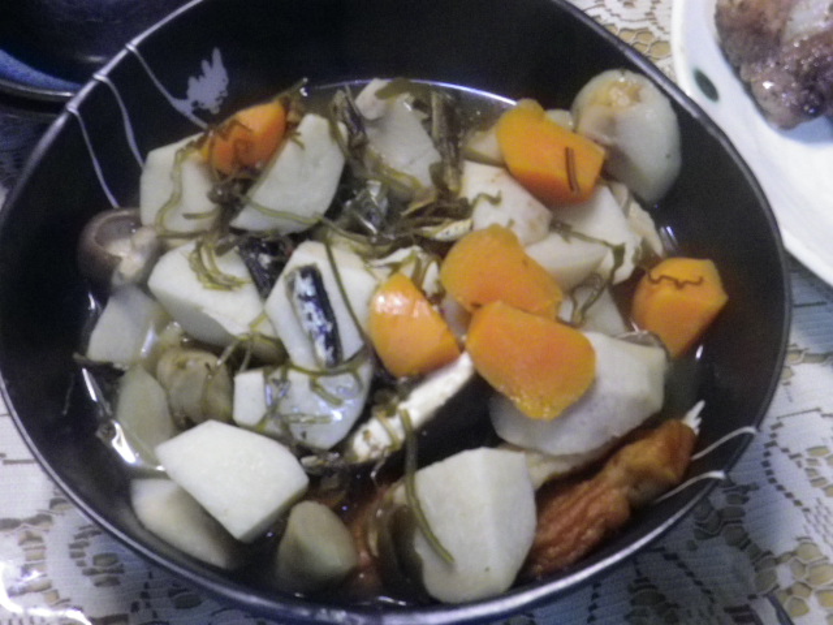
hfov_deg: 38.9
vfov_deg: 29.7
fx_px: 1179
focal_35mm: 49
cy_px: 312
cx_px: 416
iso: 800
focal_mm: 8.7
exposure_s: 1/50
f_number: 4.2
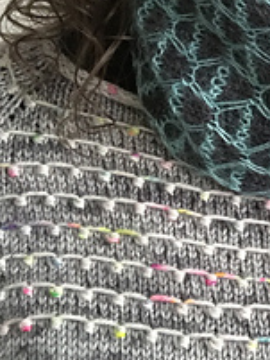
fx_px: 1060
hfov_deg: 13.9
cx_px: 367
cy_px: 7
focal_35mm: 102
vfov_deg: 18.8
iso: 125
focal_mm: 2.87
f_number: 2.2
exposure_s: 1/33
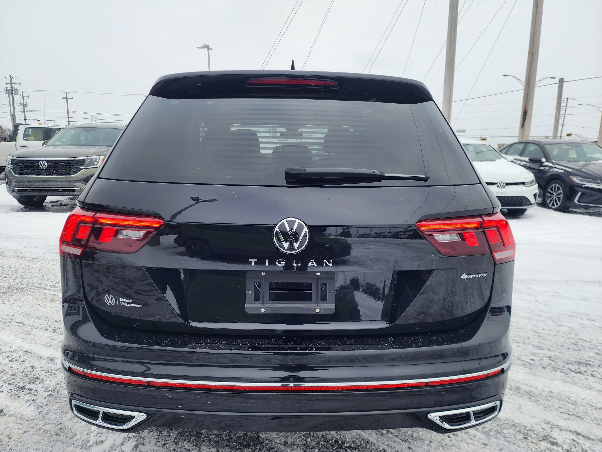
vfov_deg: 58.9
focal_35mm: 23
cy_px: 226
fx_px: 400
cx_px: 301
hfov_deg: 73.9
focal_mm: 6.4
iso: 12
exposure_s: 1/212
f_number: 1.8
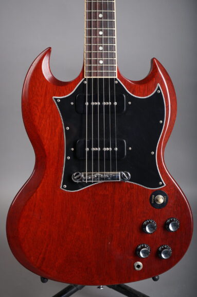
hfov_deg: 19.4
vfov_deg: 28.9
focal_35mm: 70
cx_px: 98
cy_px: 148
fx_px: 576
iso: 160
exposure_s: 1/160
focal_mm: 70
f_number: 7.1
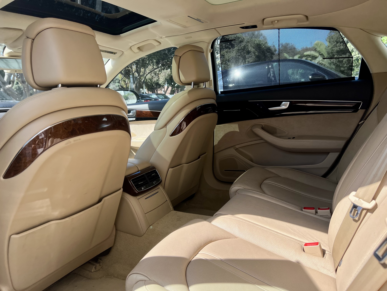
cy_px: 146
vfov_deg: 53.1
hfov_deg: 67.3
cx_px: 194
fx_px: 291
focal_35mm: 26
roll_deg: +3.4
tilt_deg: -10.3
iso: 50
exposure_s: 1/2045
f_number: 1.5
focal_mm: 5.7
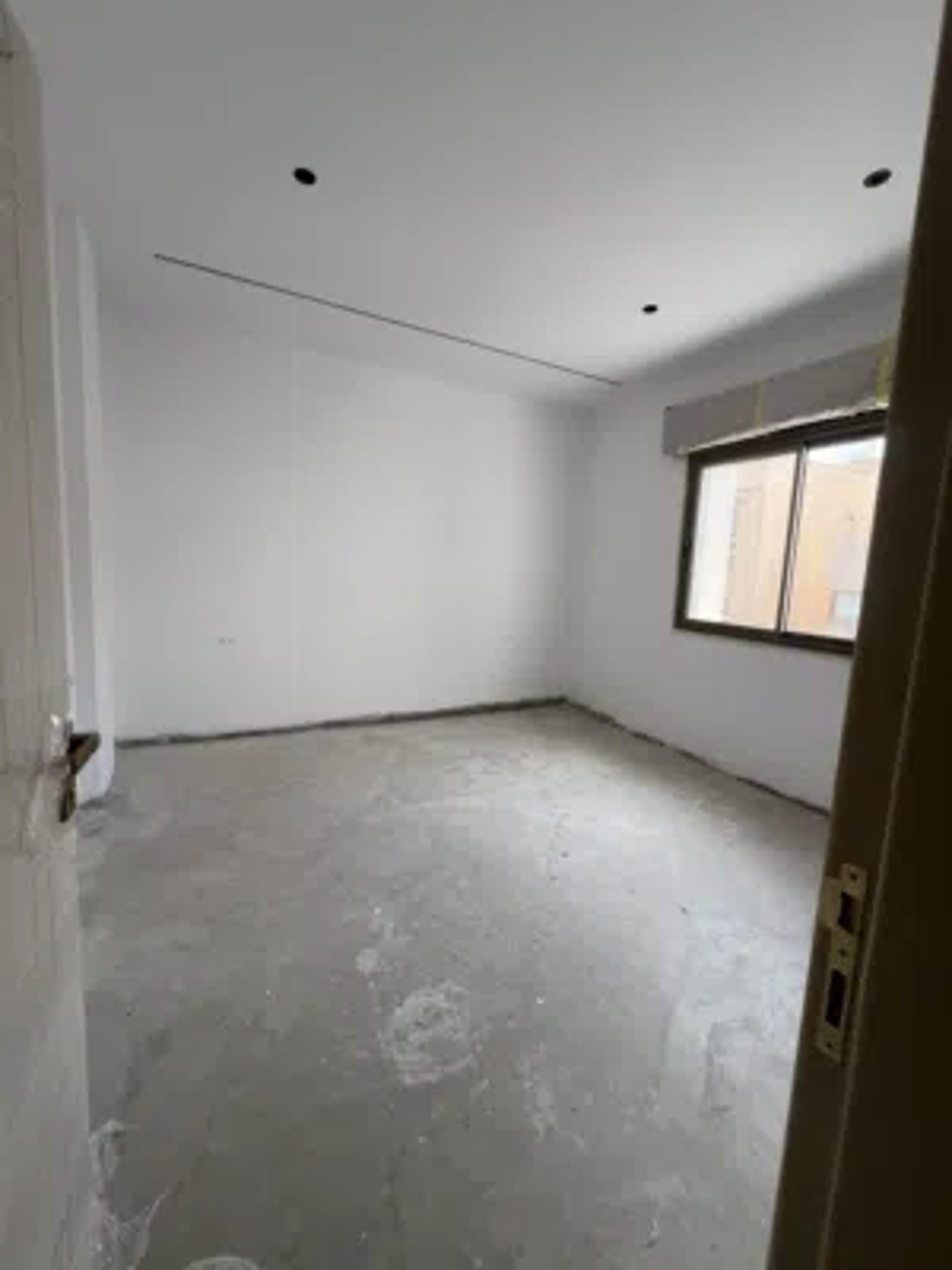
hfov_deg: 89.9
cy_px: 635
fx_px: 477
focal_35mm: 13
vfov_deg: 106.2
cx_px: 476
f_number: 1.8
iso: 32
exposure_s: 1/246
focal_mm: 1.57
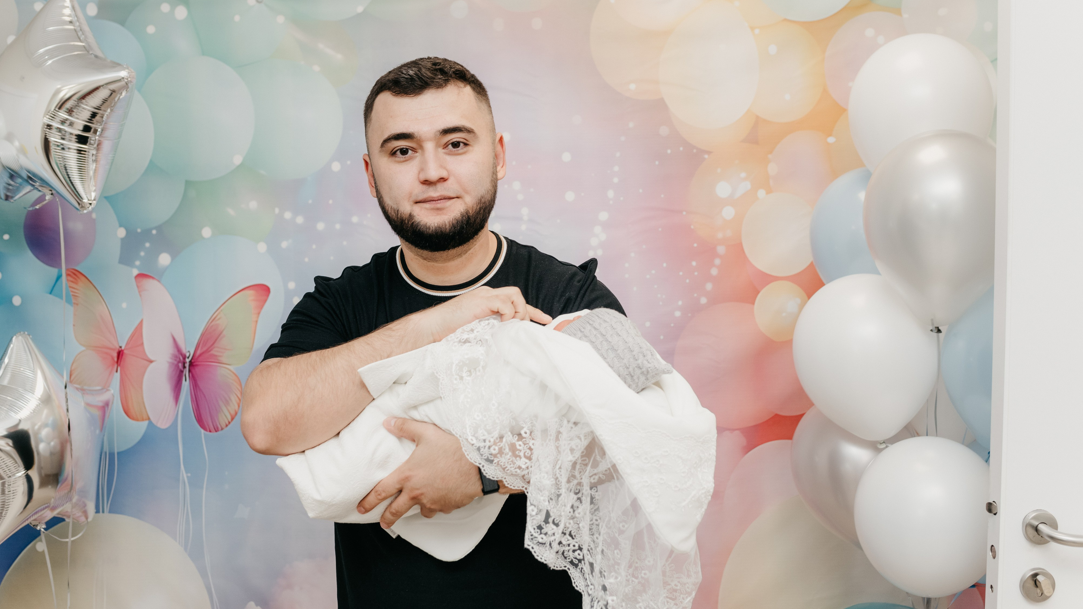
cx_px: 538
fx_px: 1091
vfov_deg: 31.2
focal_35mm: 38
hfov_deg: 52.8
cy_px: 275
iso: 500
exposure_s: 1/160
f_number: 4
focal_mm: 35
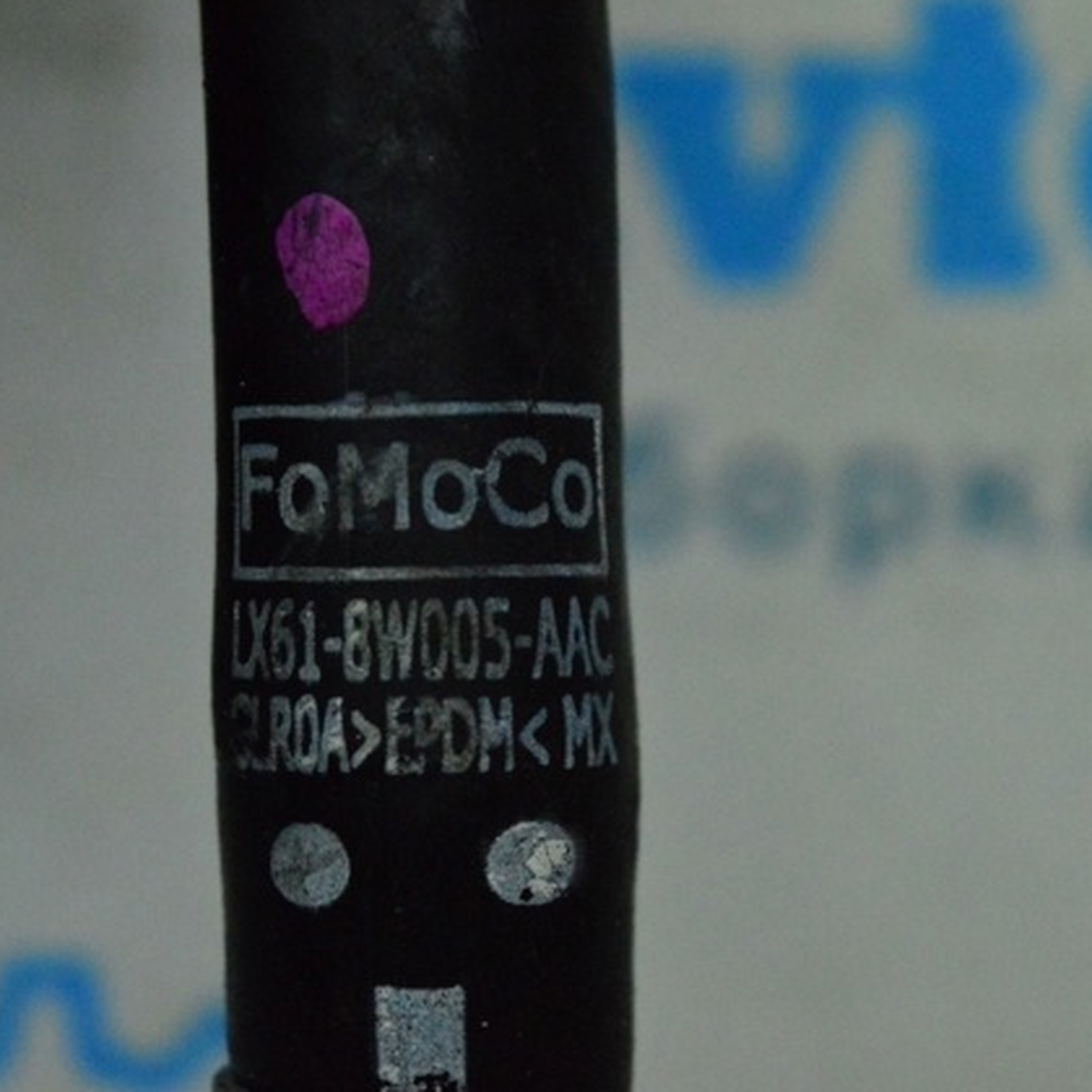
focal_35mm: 107
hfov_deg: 16.3
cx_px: 406
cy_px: 542
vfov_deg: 16.3
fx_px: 3806
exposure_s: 1/1000
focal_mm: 55
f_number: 6.3
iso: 6400
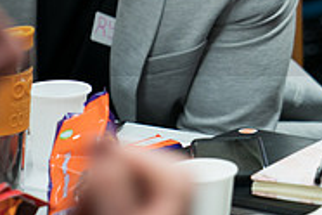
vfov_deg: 6.0
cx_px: 468
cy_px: -103
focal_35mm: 225
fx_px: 2012
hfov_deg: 8.9
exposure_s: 1/60
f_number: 2.8
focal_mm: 70
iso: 1000
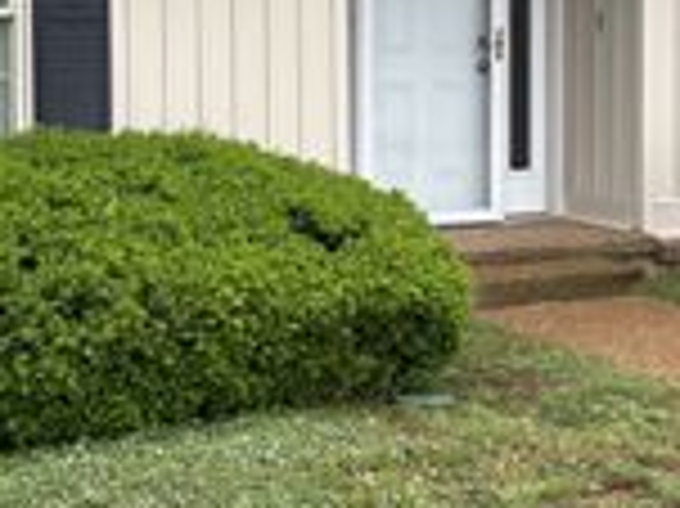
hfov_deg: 22.8
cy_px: 83
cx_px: 297
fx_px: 1688
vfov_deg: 17.0
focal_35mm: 86
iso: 50
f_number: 1.6
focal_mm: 5.96
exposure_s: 1/550
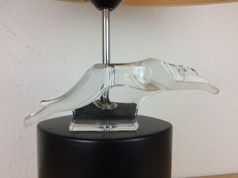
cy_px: 89
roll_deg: -0.1
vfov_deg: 48.2
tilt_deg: -6.6
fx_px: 199
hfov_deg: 61.7
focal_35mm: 29
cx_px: 119
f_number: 2.2
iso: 64
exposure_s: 1/100
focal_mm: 4.15
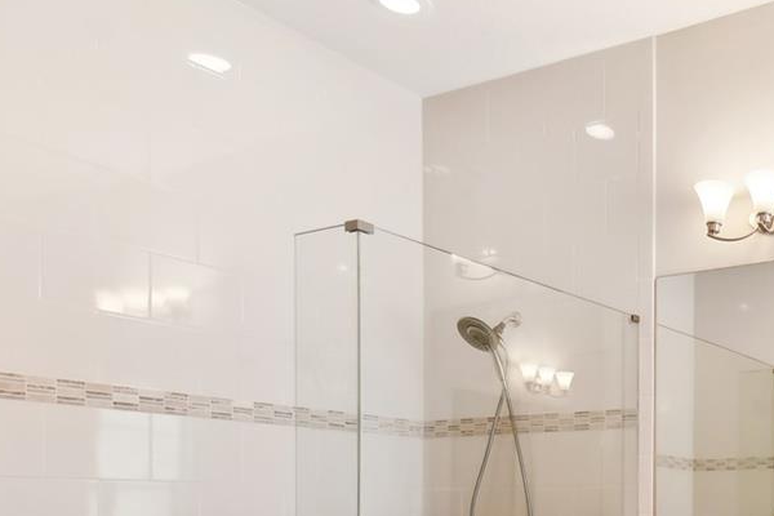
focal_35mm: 40
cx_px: 770
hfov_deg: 42.1
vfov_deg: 30.7
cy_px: 530
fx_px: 860
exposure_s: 1/13
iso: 100
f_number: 7.1
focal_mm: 10
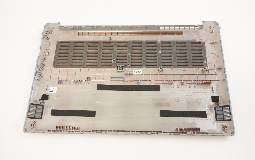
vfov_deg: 33.1
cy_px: 76
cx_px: 128
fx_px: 268
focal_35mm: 39
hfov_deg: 50.9
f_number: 5.6
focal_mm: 25
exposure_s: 1/13
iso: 400
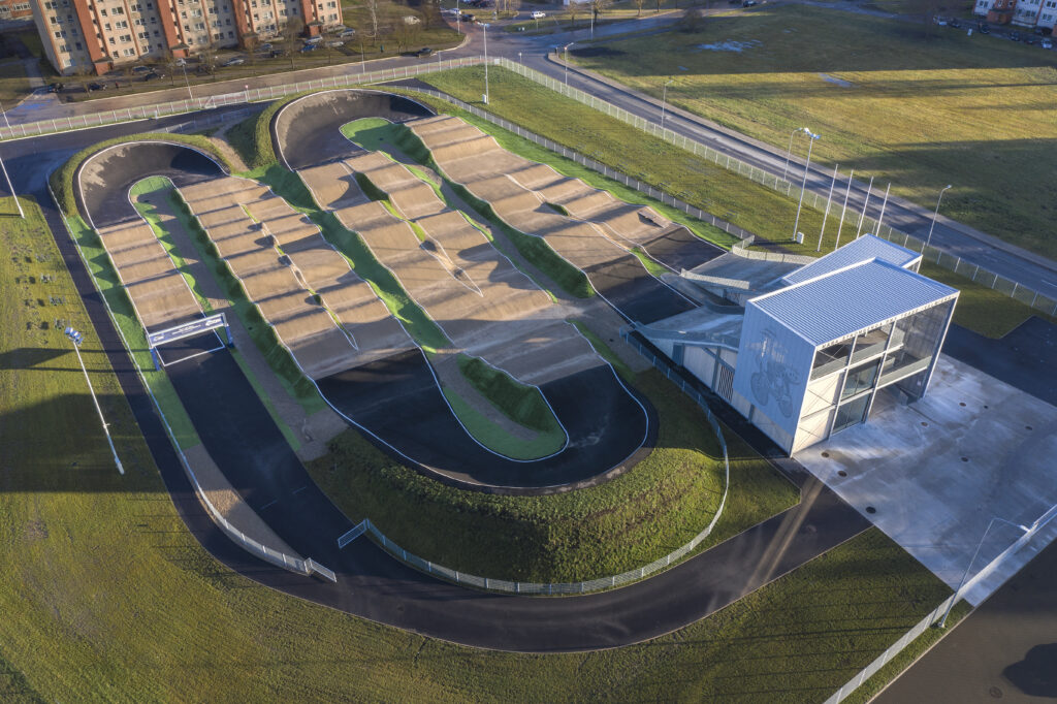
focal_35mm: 28
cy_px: 352
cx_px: 528
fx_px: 822
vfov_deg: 46.4
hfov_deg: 65.5
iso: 100
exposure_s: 1/25
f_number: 6.3
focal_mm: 10.26
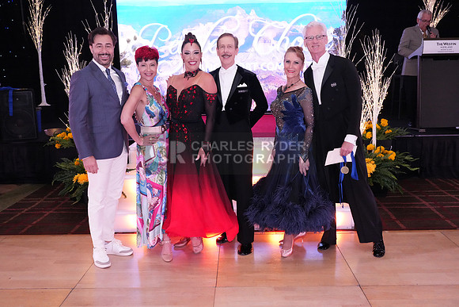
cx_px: 230
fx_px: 421
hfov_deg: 57.2
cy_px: 154
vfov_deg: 40.0
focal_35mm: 33
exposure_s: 1/250
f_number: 8
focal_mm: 33
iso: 8000
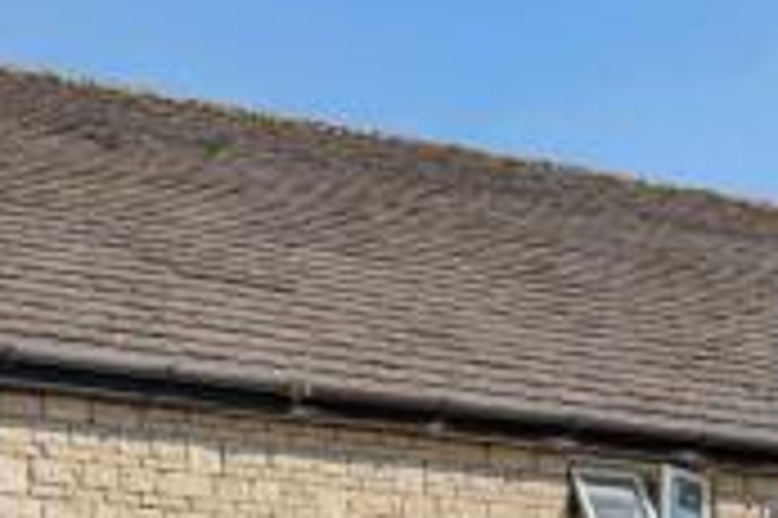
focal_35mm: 88
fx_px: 1900
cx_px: -97
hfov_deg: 21.8
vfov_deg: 14.8
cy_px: 669
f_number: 10
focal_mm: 32
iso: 100
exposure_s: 1/160
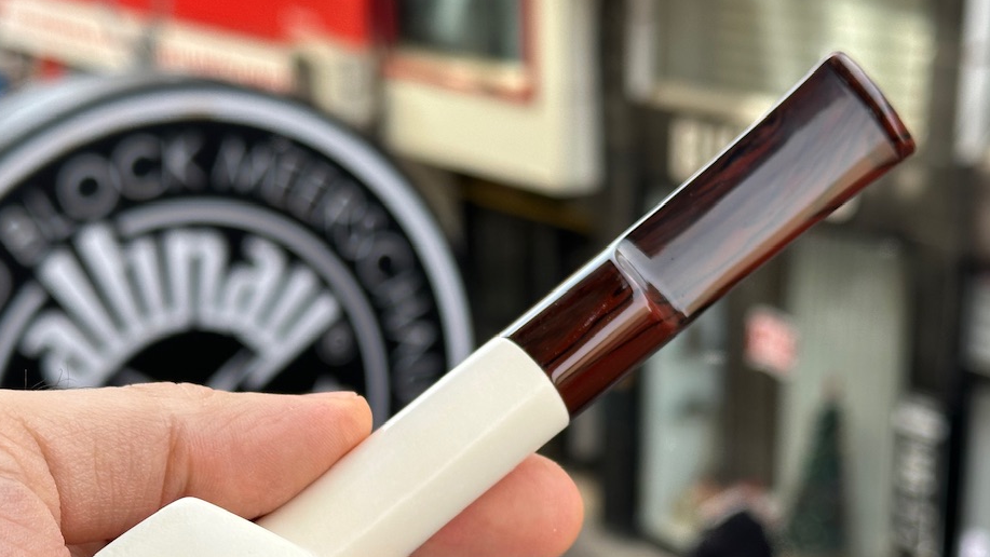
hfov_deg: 29.0
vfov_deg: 16.4
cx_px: 473
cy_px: 463
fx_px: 1916
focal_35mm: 73
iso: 64
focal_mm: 6.86
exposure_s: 1/564
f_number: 1.78
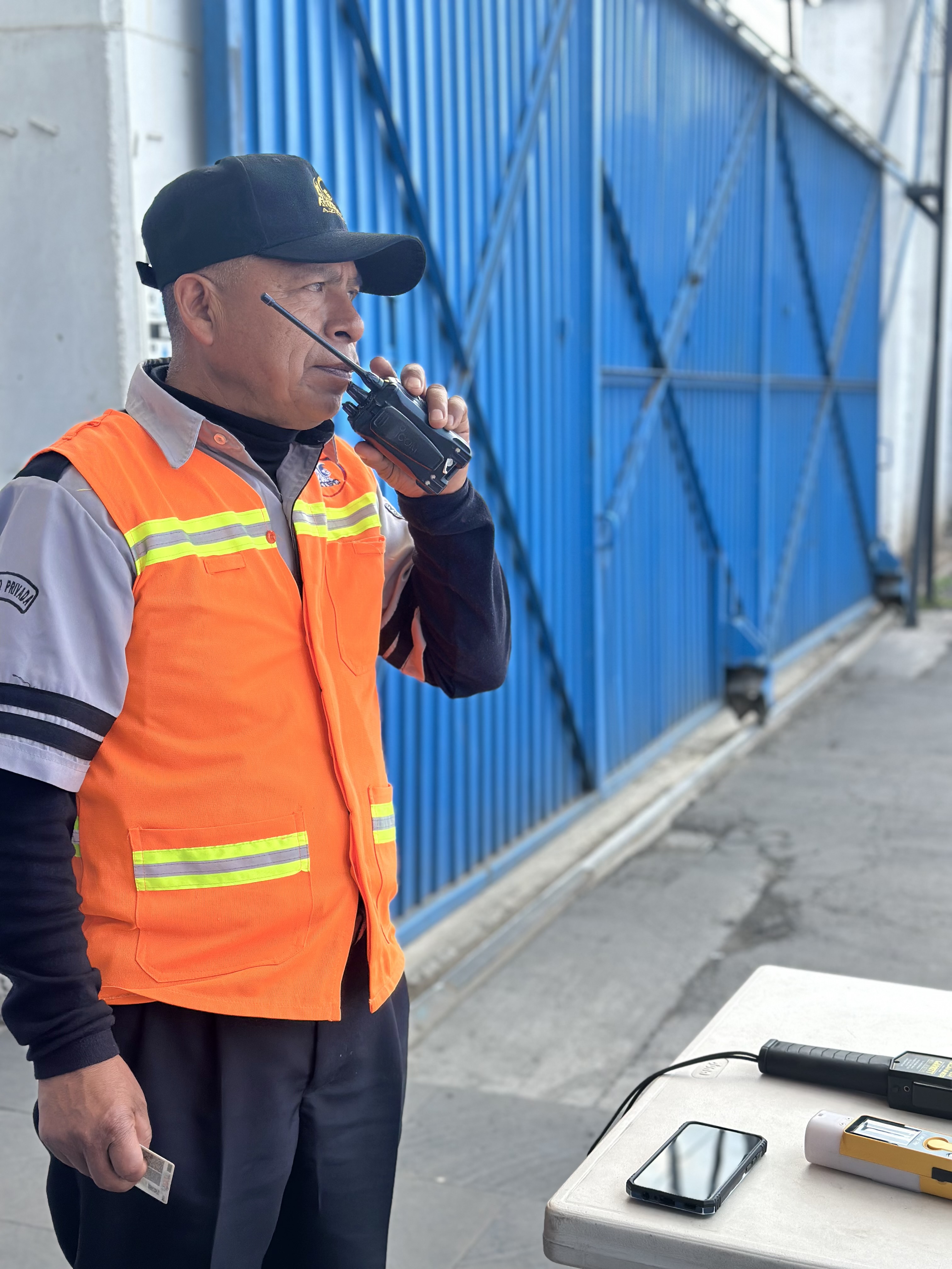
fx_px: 1760
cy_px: 634
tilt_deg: -6.9
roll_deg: +0.9
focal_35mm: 48
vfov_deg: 39.7
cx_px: 476
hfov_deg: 30.3
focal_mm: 6.86
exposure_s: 1/816
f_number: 1.78
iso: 80
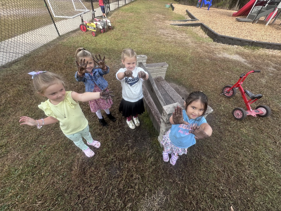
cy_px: 106
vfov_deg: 85.7
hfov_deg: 102.1
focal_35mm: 14
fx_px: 114
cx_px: 140
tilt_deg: -45.1
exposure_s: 1/351
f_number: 2.2
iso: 50
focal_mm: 2.22
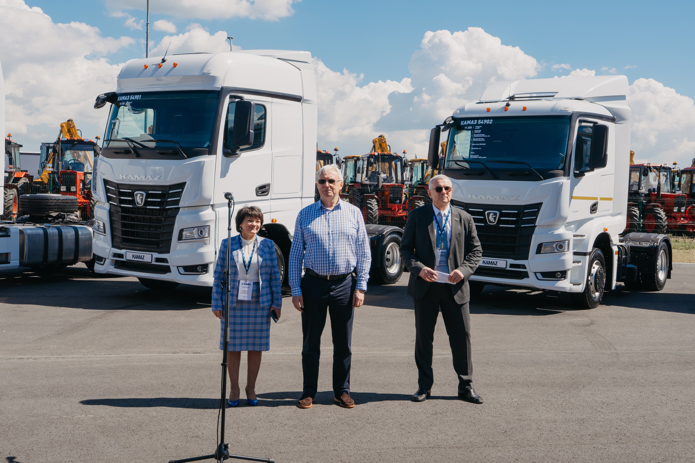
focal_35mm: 41
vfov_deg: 32.6
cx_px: 348
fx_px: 792
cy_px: 232
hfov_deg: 47.4
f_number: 14
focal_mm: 41
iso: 160
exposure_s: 1/125
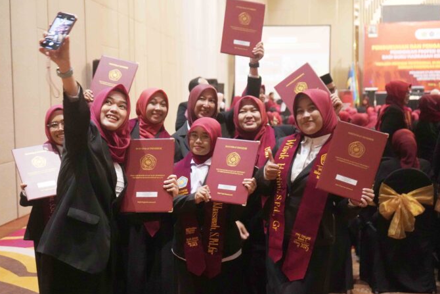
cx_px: 201
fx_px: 672
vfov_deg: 24.6
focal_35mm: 55
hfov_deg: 36.2
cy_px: 155
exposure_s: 1/60
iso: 12800
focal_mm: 48
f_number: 4.5
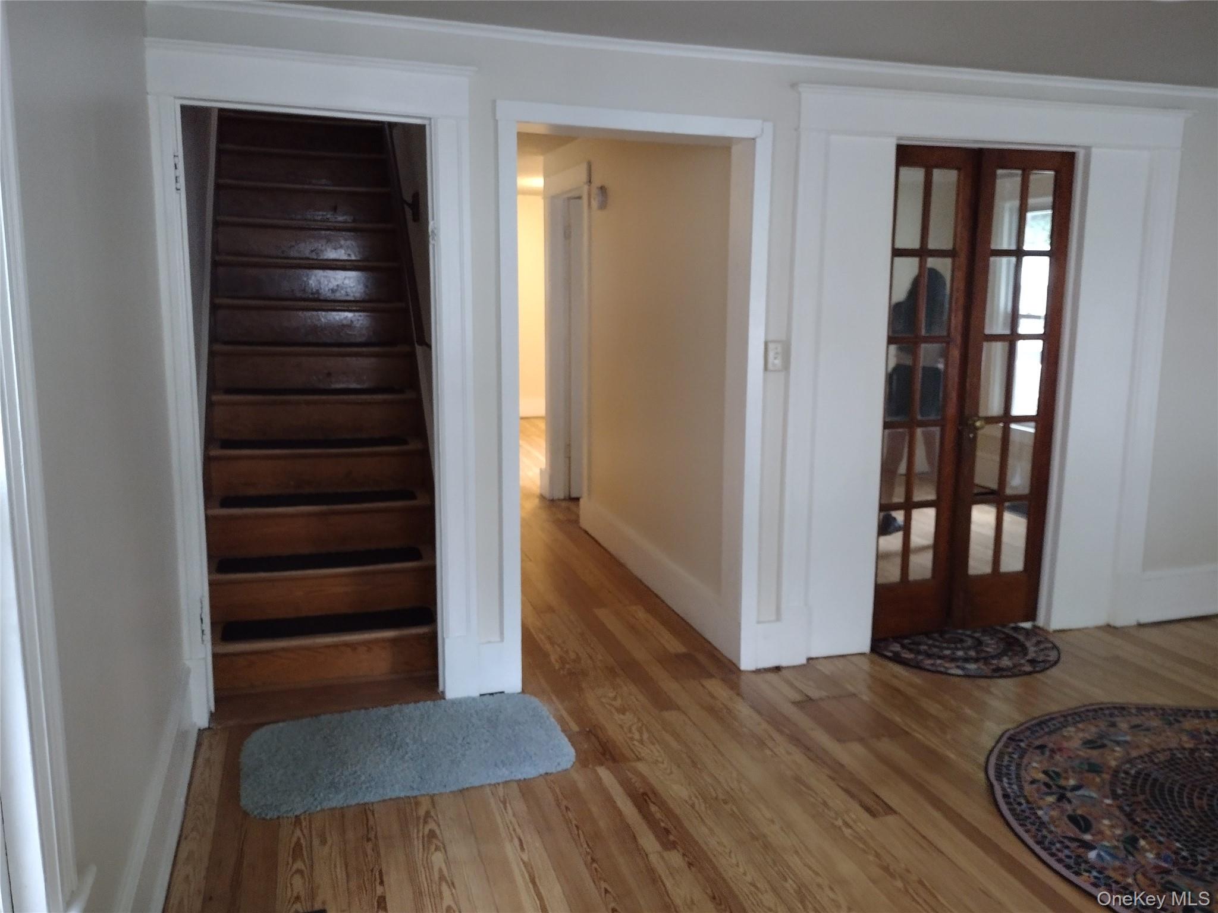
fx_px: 950
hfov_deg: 65.3
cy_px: 456
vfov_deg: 51.4
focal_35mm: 27
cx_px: 609
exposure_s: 1/24
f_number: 1.7
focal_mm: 4.71
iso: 875
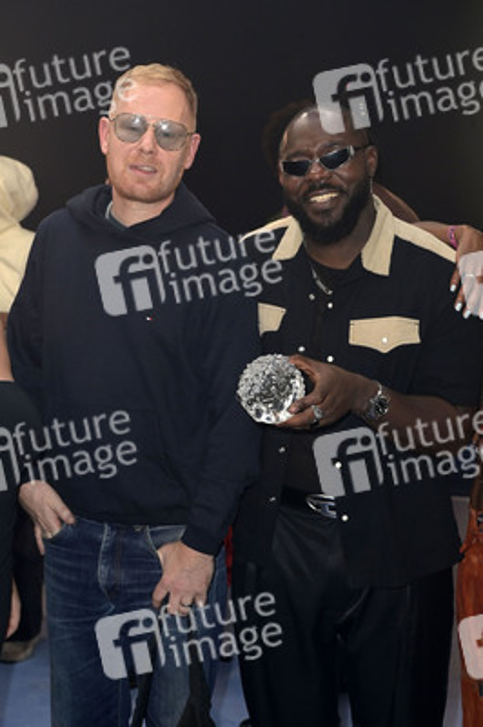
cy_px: 364
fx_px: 1250
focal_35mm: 62
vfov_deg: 32.4
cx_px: 242
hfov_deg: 21.9
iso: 1600
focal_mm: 62
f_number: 5.6
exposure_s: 1/250
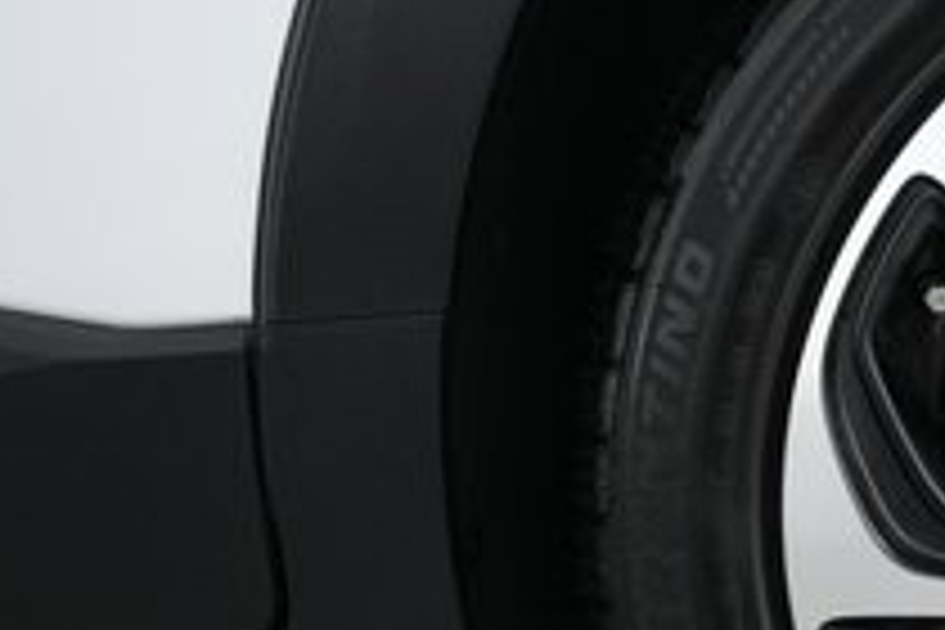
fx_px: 1995
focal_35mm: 76
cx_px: 1382
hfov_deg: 22.4
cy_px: 544
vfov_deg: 17.7
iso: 4000
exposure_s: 1/160
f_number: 2.8
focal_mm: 25
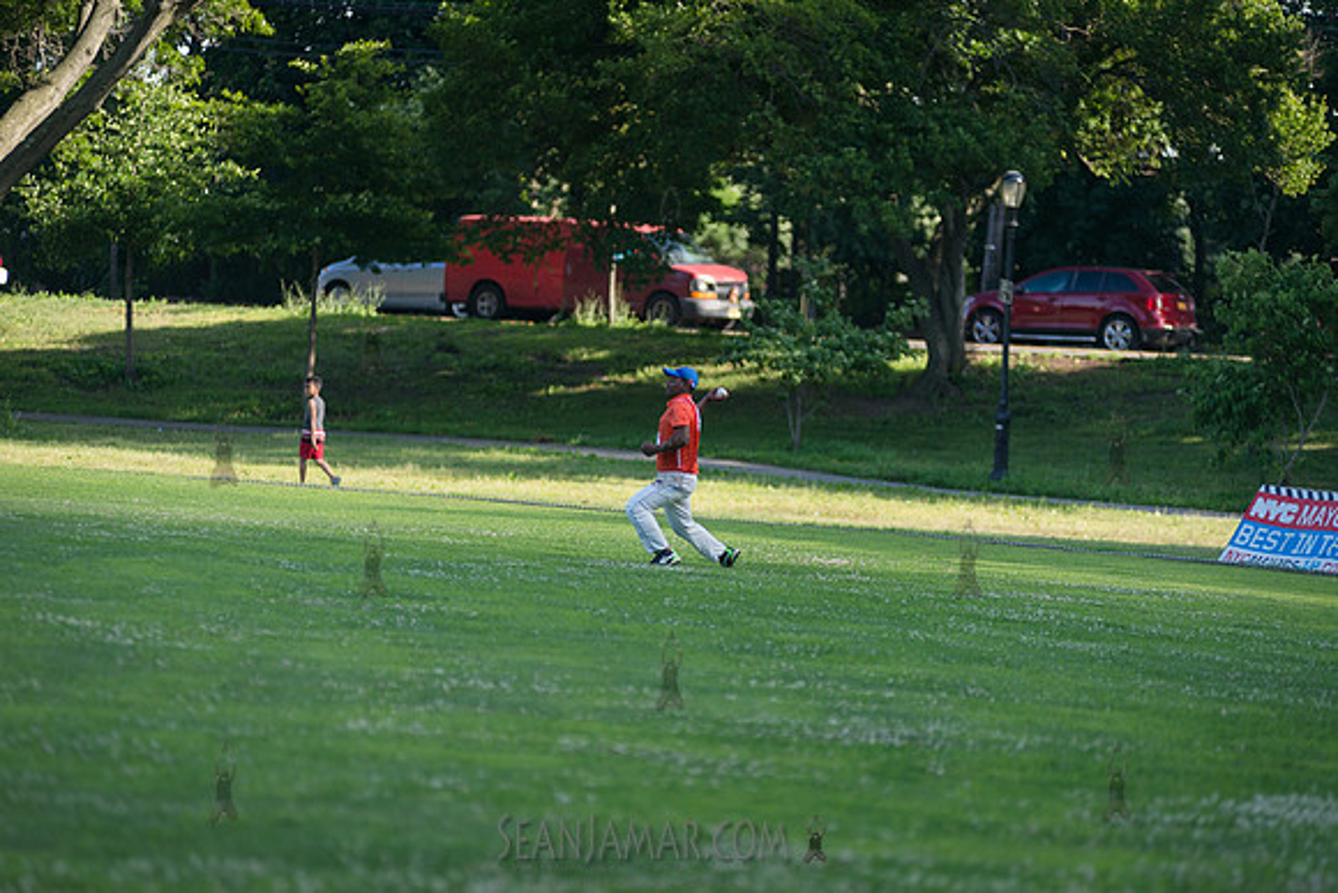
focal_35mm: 200
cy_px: 446
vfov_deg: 6.9
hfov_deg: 10.3
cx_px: 669
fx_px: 7435
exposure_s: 1/1600
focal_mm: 200
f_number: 2.8
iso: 200
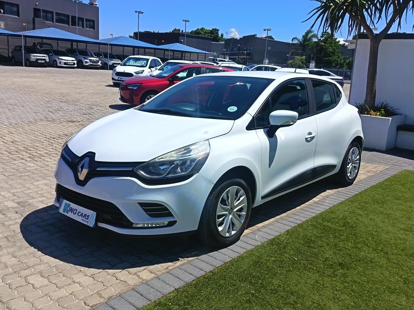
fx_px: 395
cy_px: 155
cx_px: 207
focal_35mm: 33
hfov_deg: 55.4
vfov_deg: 42.9
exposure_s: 1/1225
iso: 100
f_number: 1.75
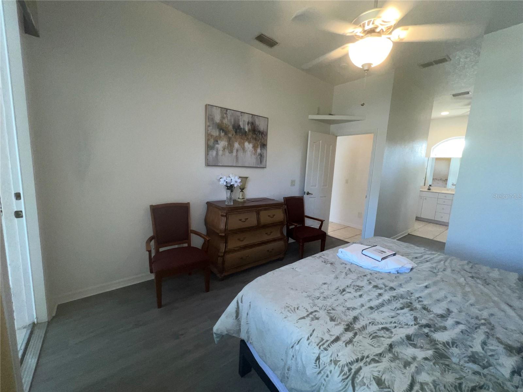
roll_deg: -2.9
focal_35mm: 13
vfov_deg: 89.9
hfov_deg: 106.2
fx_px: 196
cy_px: 196
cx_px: 262
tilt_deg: -8.0
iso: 125
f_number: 1.8
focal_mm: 1.57
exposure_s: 1/120
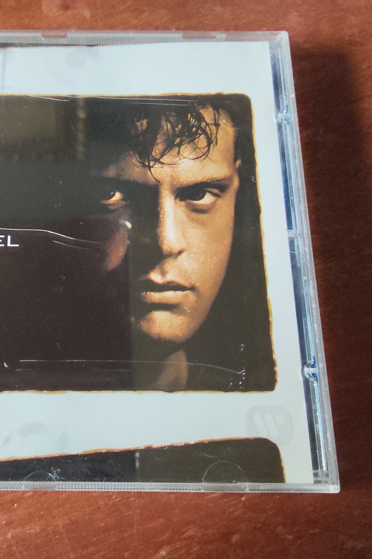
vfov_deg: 51.9
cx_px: 90
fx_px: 574
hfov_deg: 35.1
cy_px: 286
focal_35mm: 37
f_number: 2
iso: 320
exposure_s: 1/33.3
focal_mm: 2.78
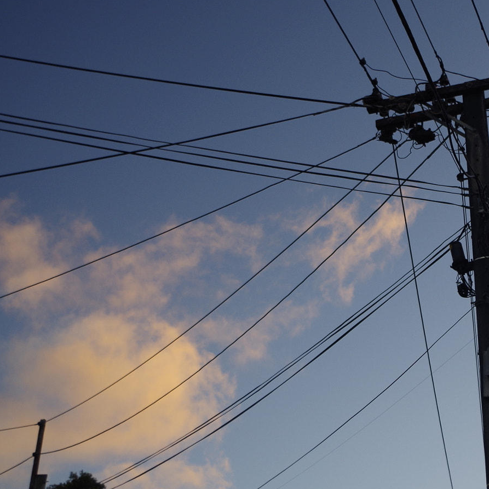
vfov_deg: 24.6
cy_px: 223
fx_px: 1119
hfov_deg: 24.3
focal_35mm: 70
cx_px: 376
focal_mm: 24.38
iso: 100
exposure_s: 1/50
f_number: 4
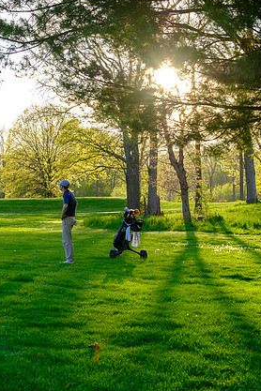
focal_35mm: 81
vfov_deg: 25.1
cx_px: 135
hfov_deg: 16.9
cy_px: 204
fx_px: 881
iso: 250
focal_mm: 50
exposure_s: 1/200
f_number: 5
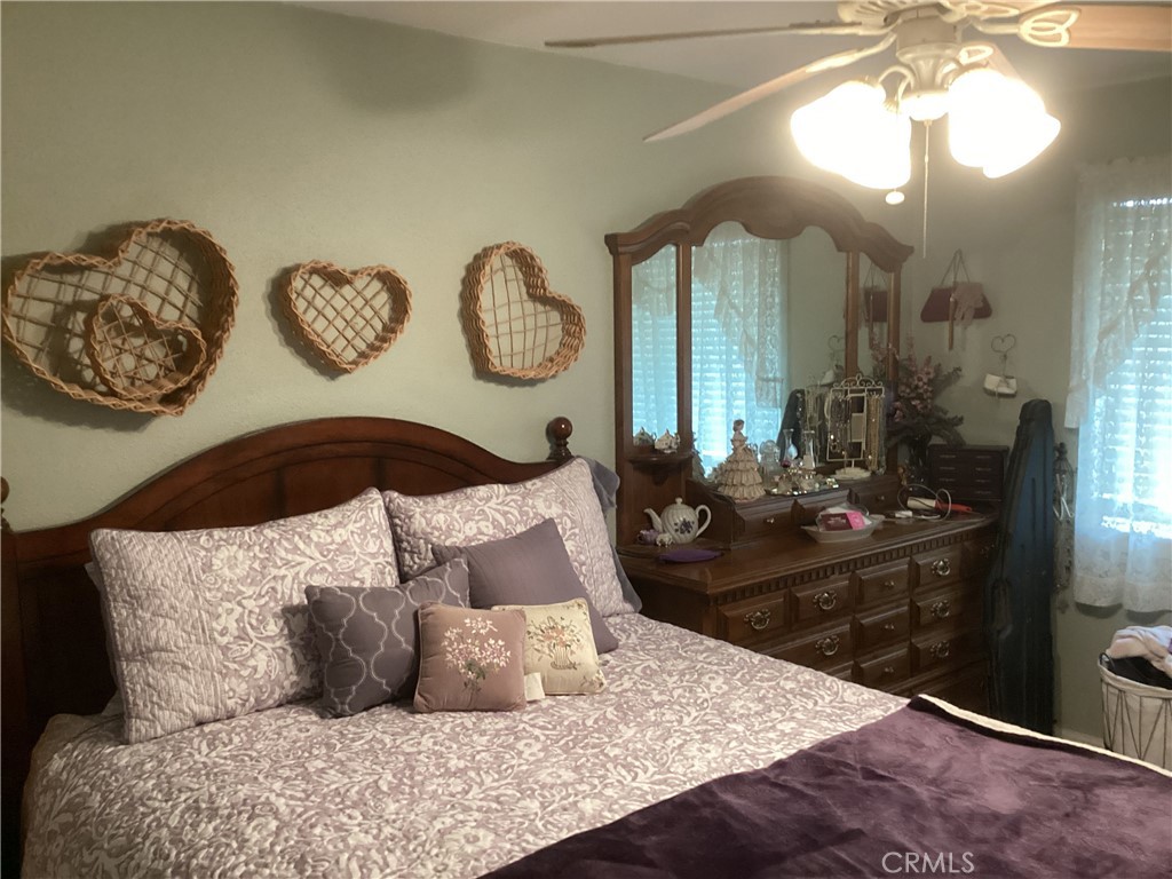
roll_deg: -0.1
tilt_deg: -7.7
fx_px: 1050
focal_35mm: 31
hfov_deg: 58.4
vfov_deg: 45.4
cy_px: 440
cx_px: 586
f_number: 2.4
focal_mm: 3.3
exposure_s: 1/50
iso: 250
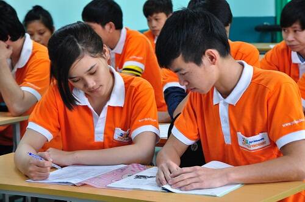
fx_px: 952
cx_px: 152
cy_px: 101
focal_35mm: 112
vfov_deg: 12.1
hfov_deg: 18.2
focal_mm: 75
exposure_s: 1/20
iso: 800
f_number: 6.3
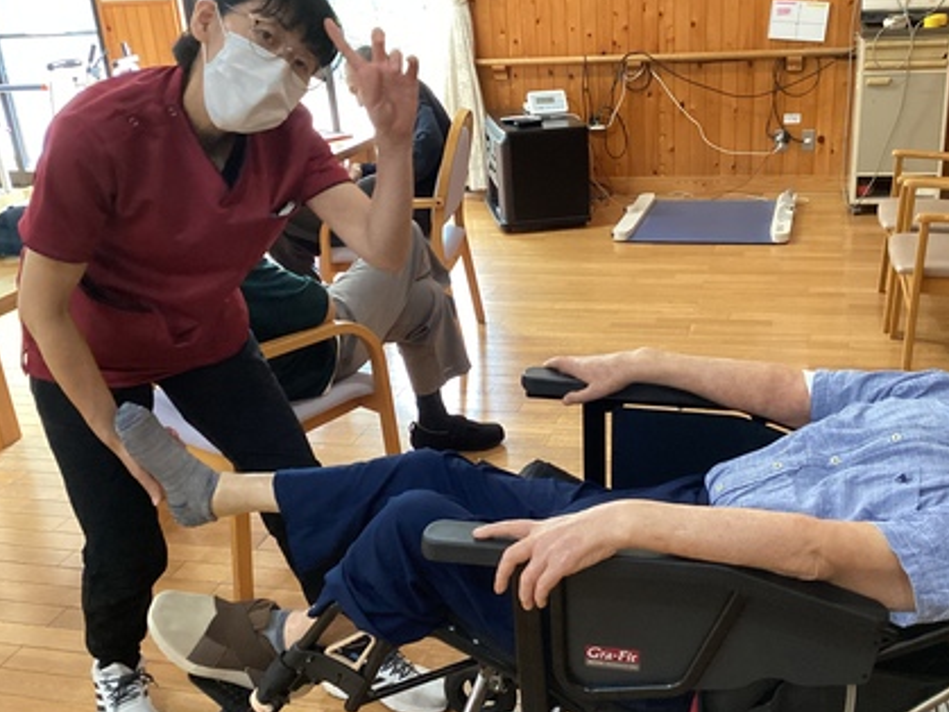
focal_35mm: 37
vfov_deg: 38.6
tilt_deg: -24.8
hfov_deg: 49.9
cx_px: 553
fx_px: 1014
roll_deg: +2.3
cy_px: 384
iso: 320
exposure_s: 1/50
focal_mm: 3.3
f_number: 2.4
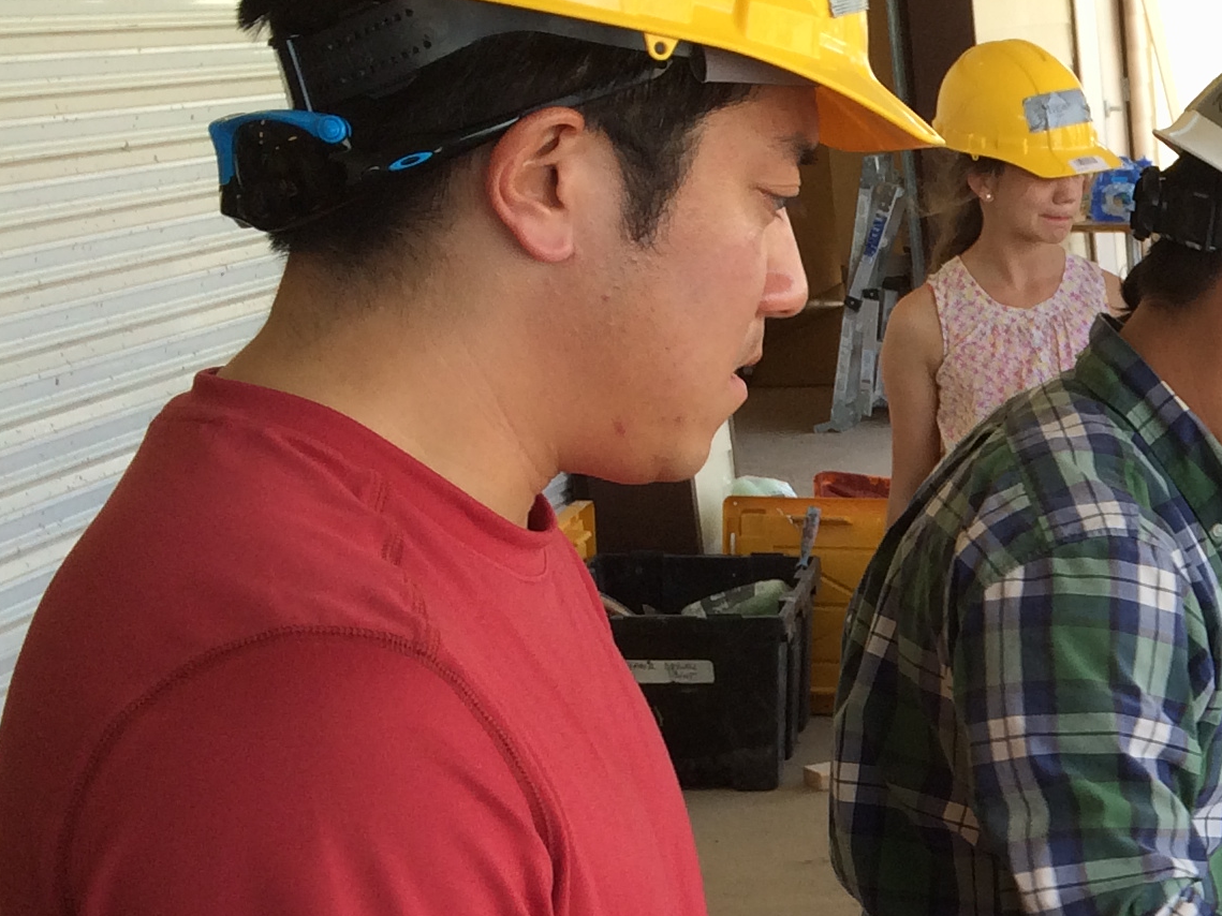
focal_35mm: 86
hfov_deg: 20.2
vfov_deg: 16.8
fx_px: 3036
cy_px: 886
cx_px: 1728
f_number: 2.2
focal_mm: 4.12
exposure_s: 1/145
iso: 32
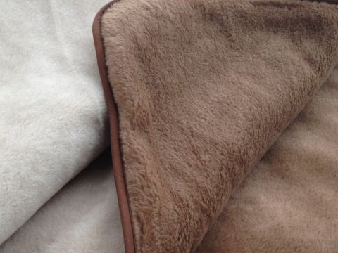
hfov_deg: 34.0
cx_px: 72
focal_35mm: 55
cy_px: 171
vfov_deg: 26.4
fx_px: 537
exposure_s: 1/60
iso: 50
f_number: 2.4
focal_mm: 4.13
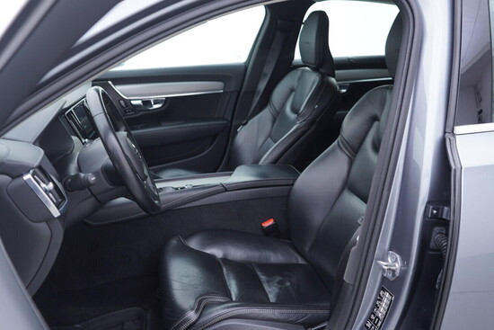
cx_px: 247
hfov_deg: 53.1
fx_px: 494
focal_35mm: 36
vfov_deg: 36.9
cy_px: 165
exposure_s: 1/40
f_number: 2.8
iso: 160
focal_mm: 24
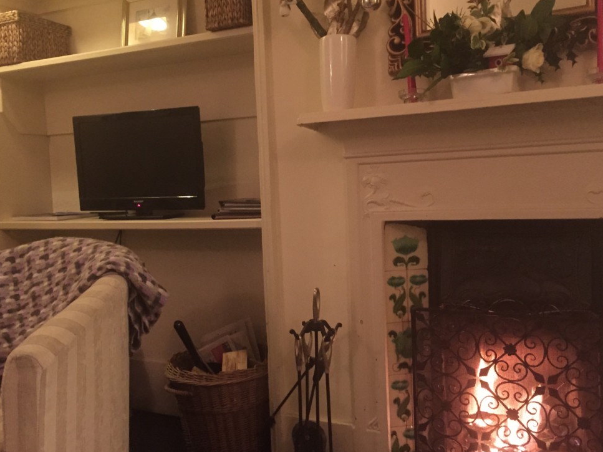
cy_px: 218
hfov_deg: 51.3
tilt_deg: -4.1
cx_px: 283
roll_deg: +2.5
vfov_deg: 39.6
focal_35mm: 36
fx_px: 627
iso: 500
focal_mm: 4.15
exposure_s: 1/15
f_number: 2.2
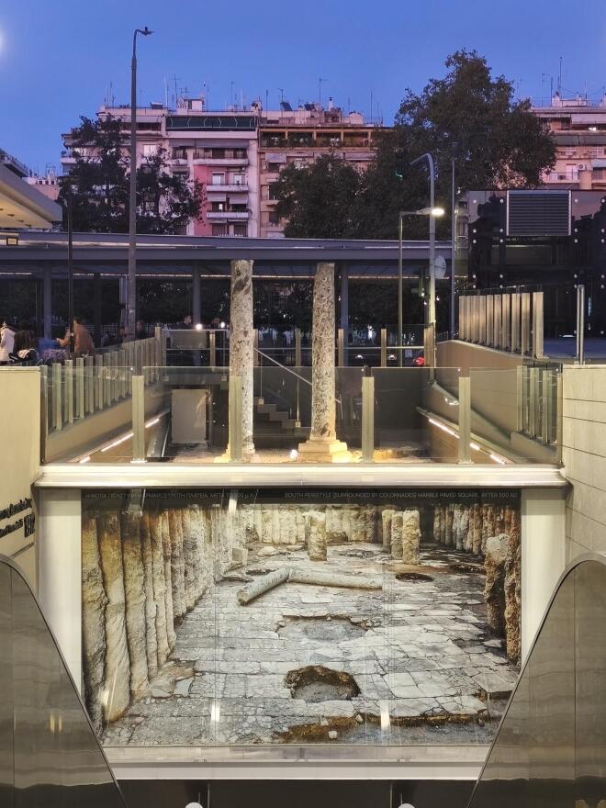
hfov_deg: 24.4
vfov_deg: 32.2
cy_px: 404
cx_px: 303
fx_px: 1401
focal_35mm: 60
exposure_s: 1/50
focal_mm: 6.14
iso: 500
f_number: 1.65
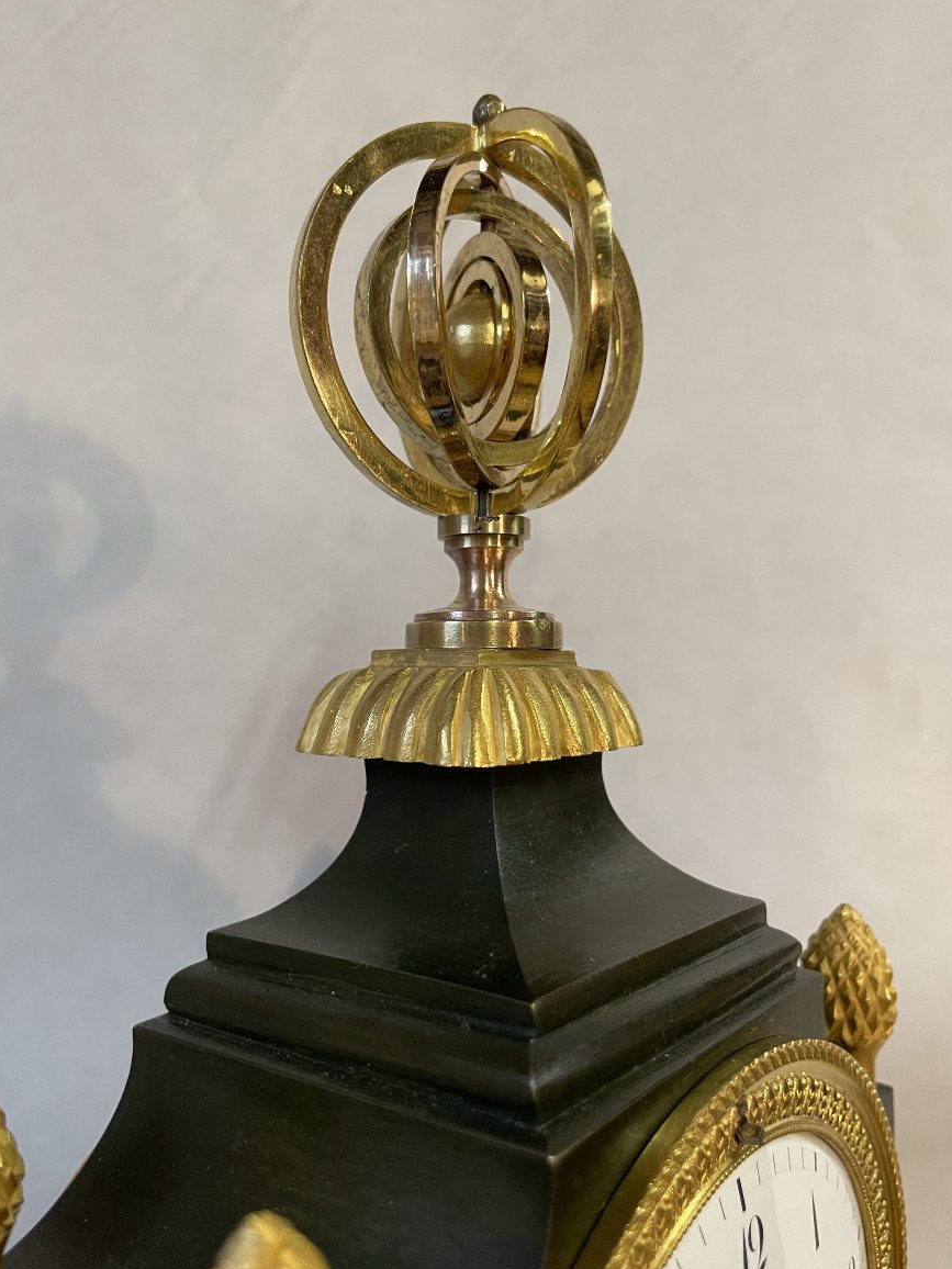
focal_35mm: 27
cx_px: 491
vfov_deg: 65.3
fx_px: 990
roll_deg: +0.5
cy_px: 631
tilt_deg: -0.4
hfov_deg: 51.3
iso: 160
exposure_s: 1/50
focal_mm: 4.2
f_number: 1.6
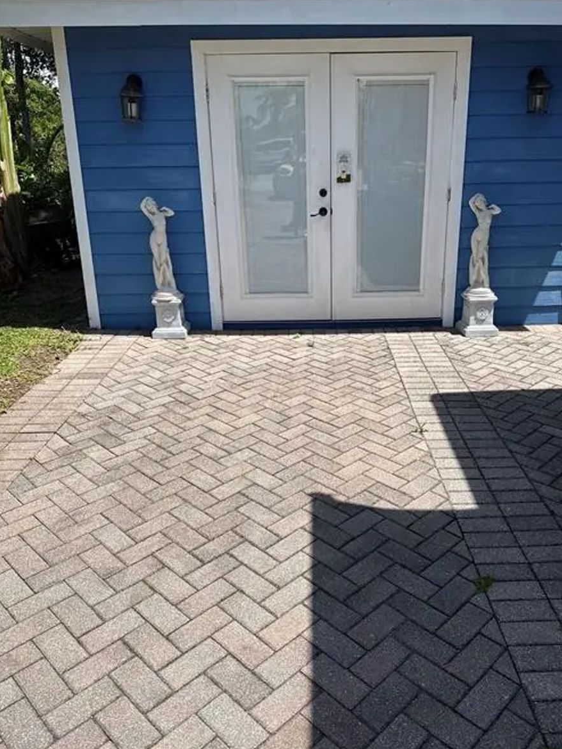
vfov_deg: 63.4
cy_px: 351
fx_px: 606
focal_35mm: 28
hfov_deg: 49.6
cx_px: 316
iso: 80
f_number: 1.78
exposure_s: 1/5319
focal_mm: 6.76
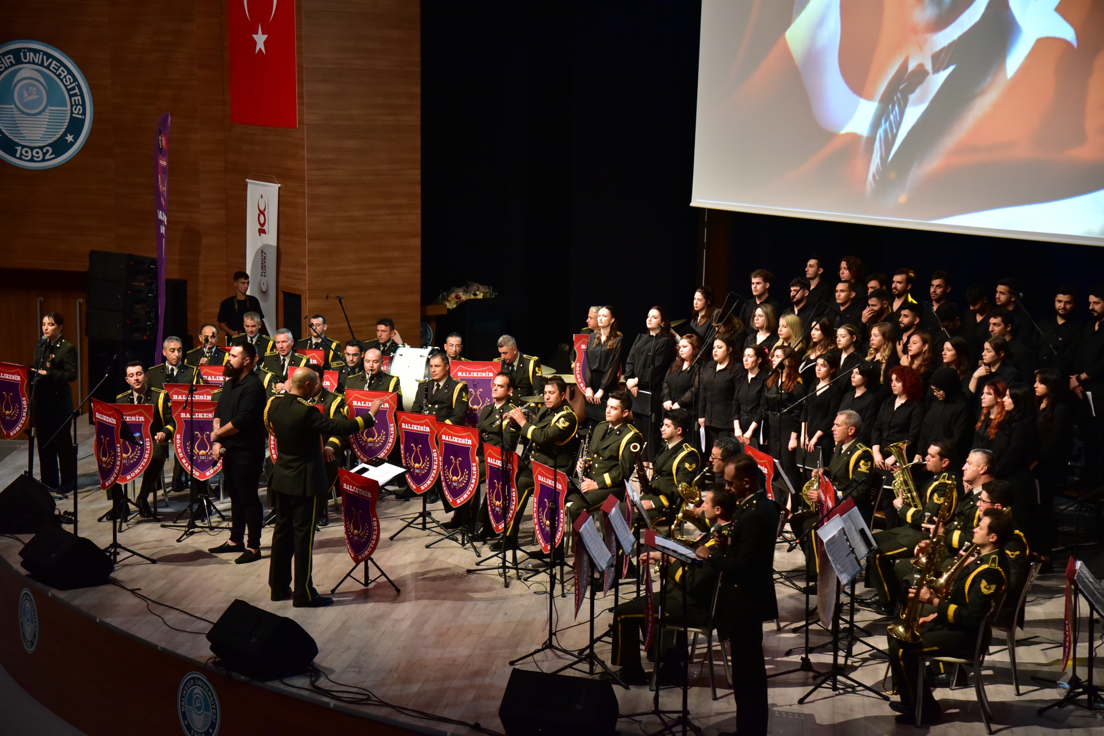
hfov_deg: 30.5
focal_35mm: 66
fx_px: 2024
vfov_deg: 20.6
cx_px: 552
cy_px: 368
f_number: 4.5
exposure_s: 1/60
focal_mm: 66
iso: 4000
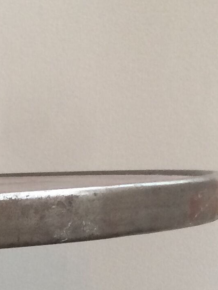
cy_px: 582
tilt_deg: -21.4
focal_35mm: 132
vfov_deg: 13.0
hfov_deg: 10.6
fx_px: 1108
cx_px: -170
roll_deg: +1.1
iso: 125
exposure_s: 1/33
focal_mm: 4.15
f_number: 2.2
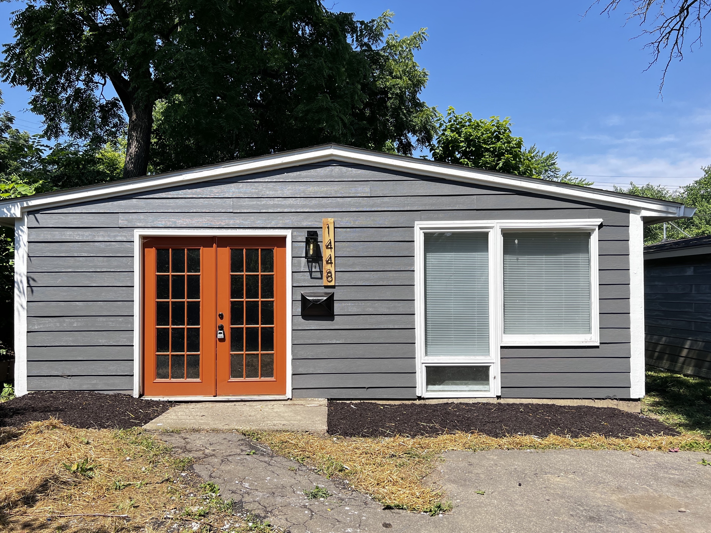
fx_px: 575
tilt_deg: +1.1
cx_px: 341
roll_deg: +0.3
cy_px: 280
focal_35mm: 28
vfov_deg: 49.7
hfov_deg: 63.4
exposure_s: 1/1808
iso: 50
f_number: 1.5
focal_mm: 5.7
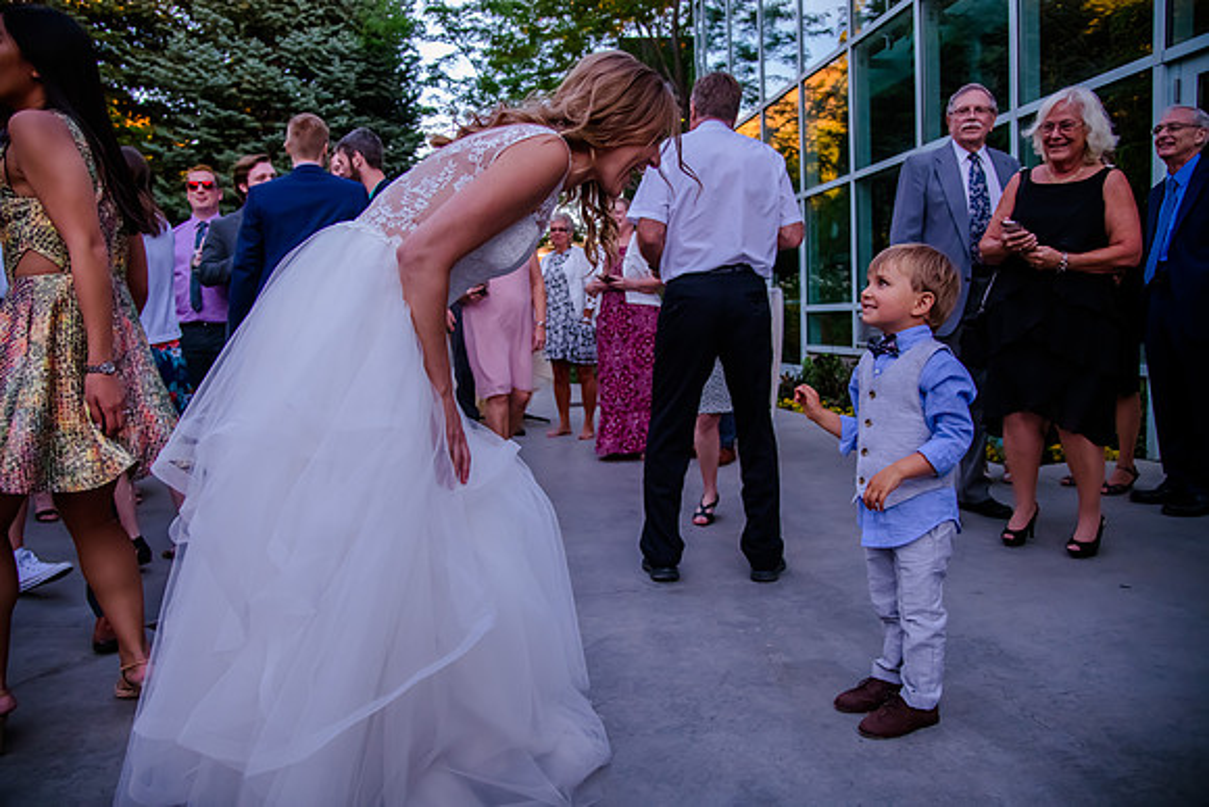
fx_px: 816
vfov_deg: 52.6
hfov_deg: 73.0
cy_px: 403
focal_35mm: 24
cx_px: 604
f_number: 4
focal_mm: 24
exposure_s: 1/640
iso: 3200
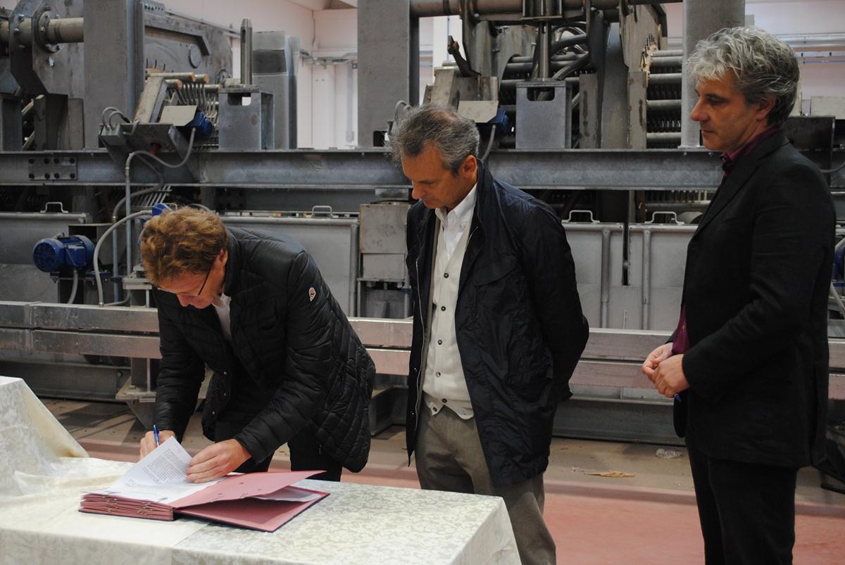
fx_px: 1128
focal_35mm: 48
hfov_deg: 41.1
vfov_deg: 28.1
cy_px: 282
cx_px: 422
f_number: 4.8
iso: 500
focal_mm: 32
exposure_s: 1/30
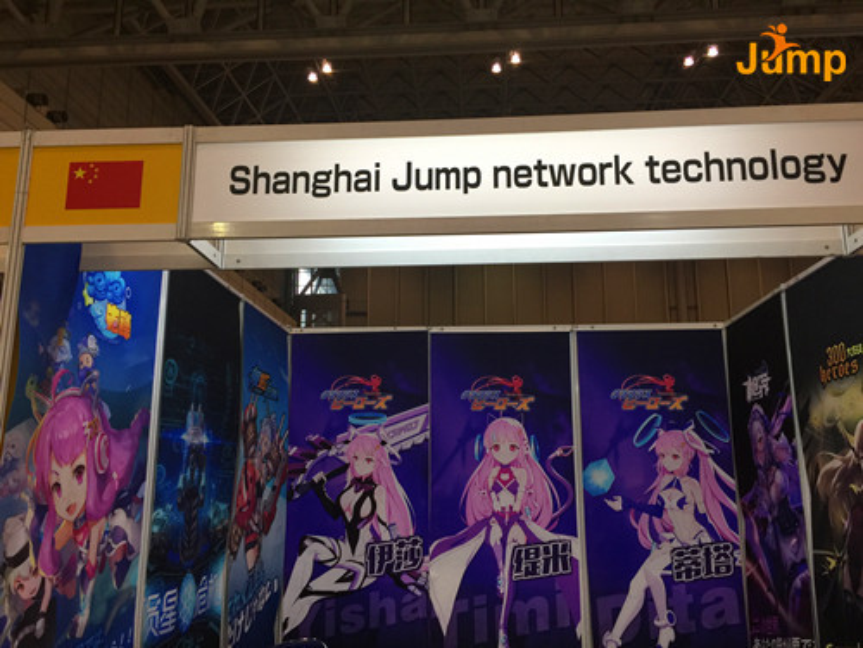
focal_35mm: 29
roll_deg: -2.3
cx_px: 432
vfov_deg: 48.2
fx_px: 723
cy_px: 324
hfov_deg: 61.7
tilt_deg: +12.1
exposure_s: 1/30
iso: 32
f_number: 2.2
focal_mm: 4.15
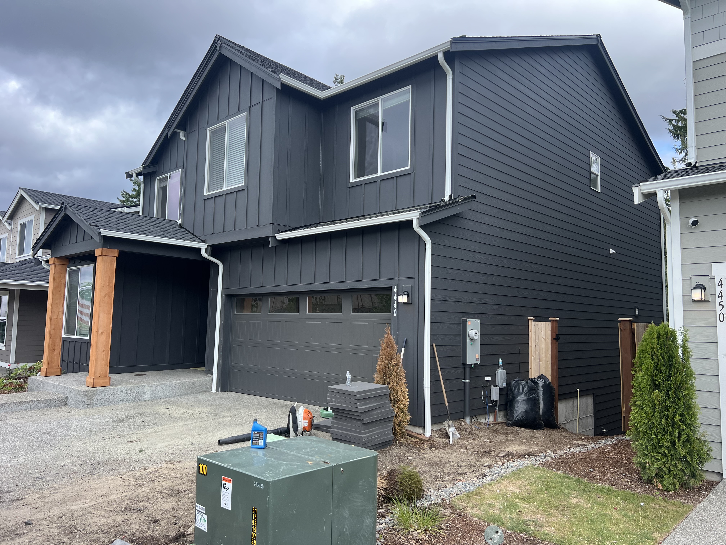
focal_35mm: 26
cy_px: 272
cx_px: 363
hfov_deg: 67.3
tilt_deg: +5.8
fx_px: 545
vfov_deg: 53.1
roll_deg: -1.0
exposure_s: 1/1112
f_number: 1.5
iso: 50
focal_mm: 5.7
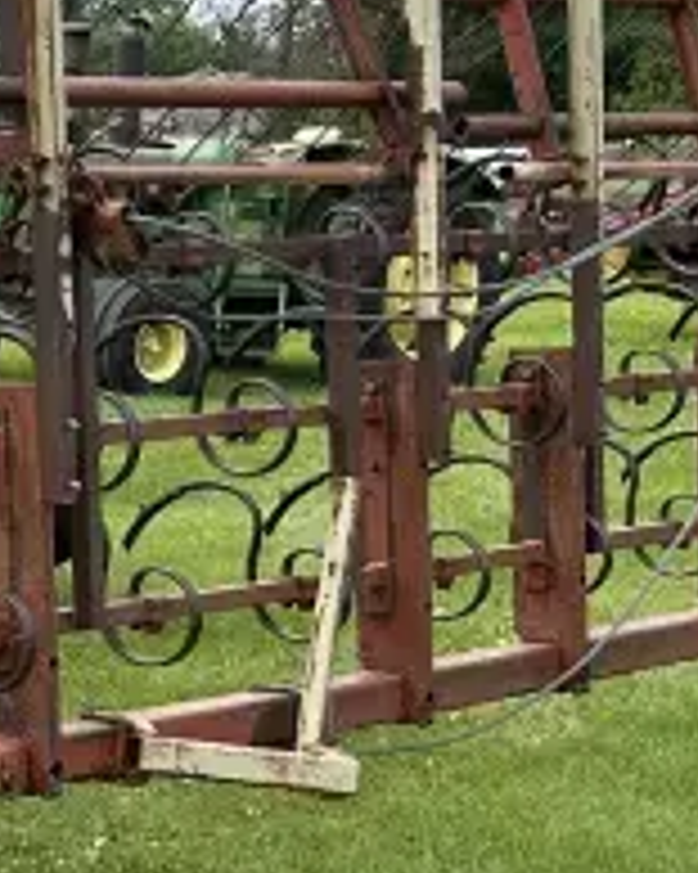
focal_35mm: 116
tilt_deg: -2.6
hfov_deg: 11.3
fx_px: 2998
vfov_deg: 16.6
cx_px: -901
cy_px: 432
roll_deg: -1.8
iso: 80
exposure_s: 1/4016
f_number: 1.78
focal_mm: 6.86
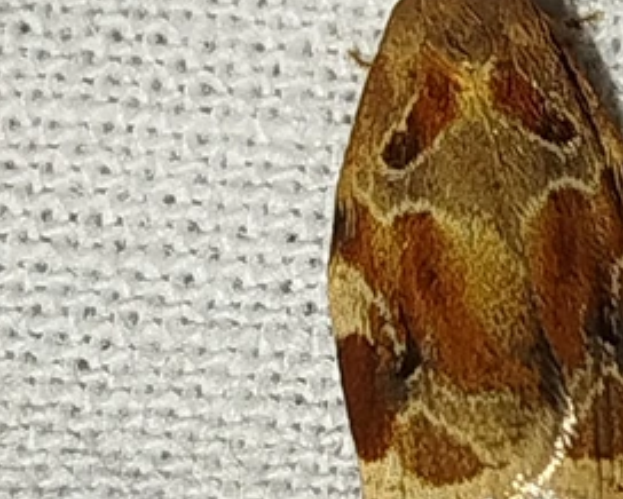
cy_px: 263
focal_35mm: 264
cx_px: 541
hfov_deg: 7.3
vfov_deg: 5.9
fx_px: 4871
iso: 64
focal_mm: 5.31
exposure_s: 1/50
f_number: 1.7
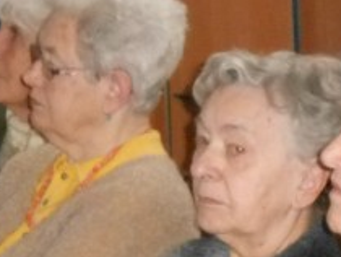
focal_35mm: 243
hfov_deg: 8.1
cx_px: 214
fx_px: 2397
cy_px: 126
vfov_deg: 6.1
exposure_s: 1/60
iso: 1250
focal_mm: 16.5
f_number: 4.6
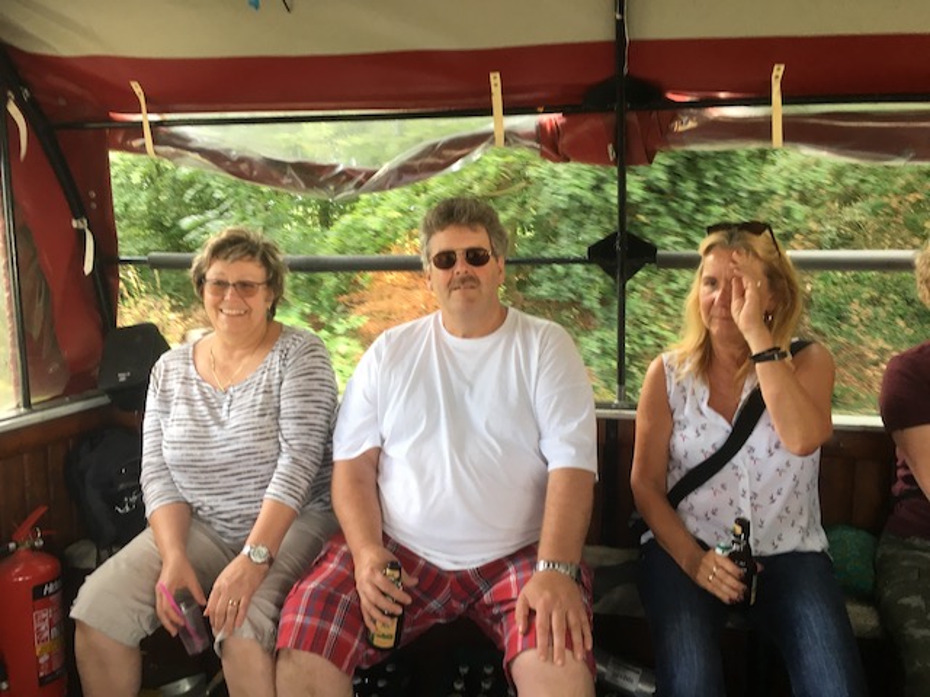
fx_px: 779
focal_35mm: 29
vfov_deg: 48.2
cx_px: 465
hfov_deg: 61.7
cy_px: 348
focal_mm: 4.15
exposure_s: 1/33
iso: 40
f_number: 2.2
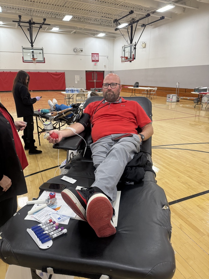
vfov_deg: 71.6
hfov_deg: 56.8
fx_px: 193
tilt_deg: -18.2
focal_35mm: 24
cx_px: 104
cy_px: 140
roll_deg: +0.0
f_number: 1.78
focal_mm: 6.76
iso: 200
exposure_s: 1/120
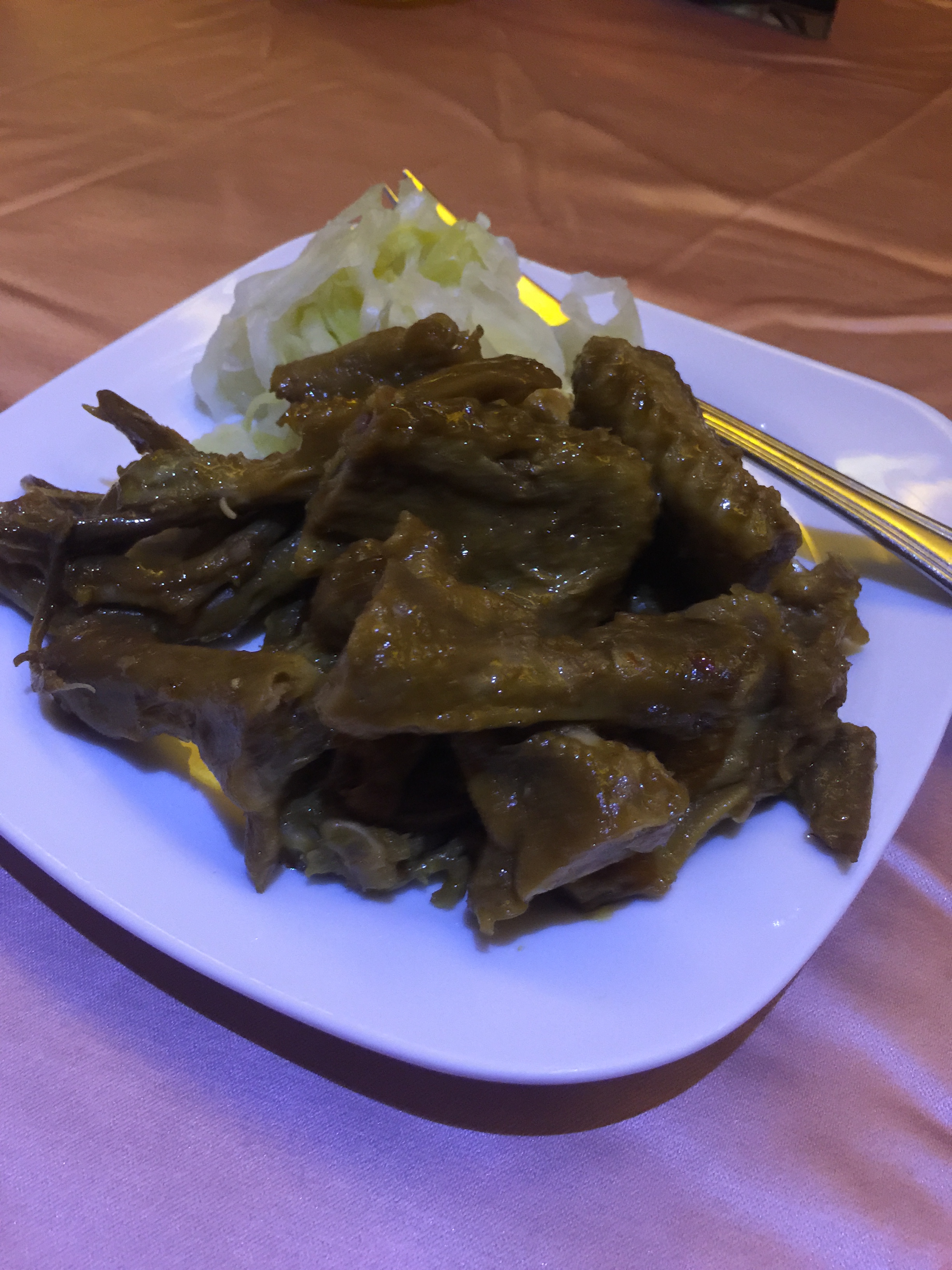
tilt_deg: -47.9
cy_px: 635
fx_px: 1063
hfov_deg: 48.2
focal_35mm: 29
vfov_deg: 61.7
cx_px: 476
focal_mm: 4.15
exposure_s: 1/10
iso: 125
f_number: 2.2
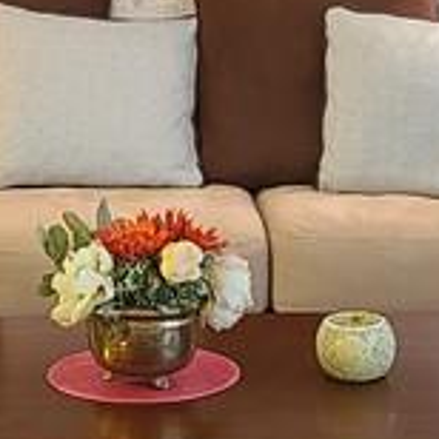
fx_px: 2195
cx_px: 66
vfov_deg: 11.3
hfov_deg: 11.4
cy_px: 26
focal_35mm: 153
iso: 500
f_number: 1.8
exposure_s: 1/40
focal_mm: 5.4
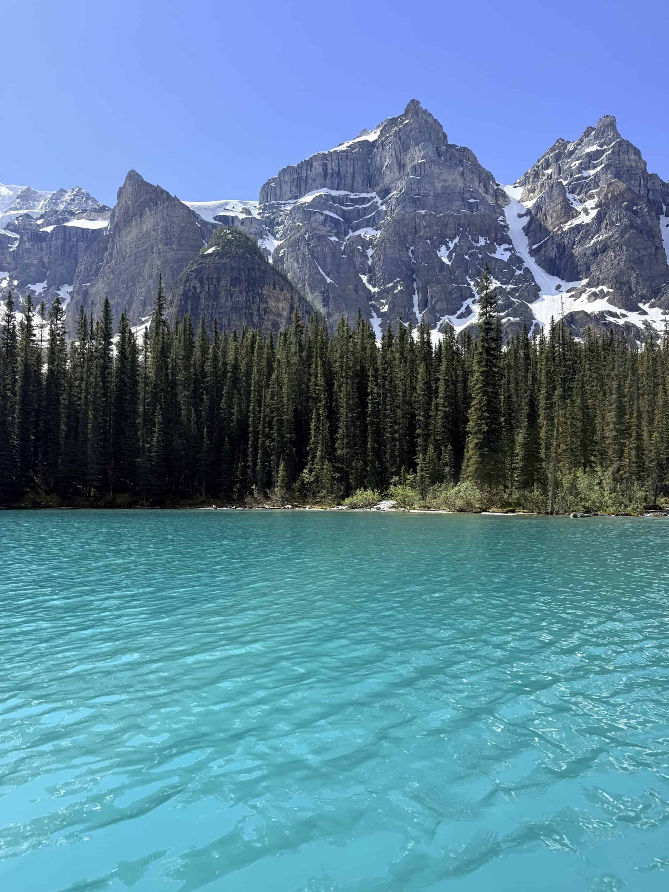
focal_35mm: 24
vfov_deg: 71.6
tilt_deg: +5.8
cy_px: 446
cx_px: 334
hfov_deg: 56.8
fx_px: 618
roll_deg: -0.7
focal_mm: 6.76
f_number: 1.78
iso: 80
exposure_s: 1/2907
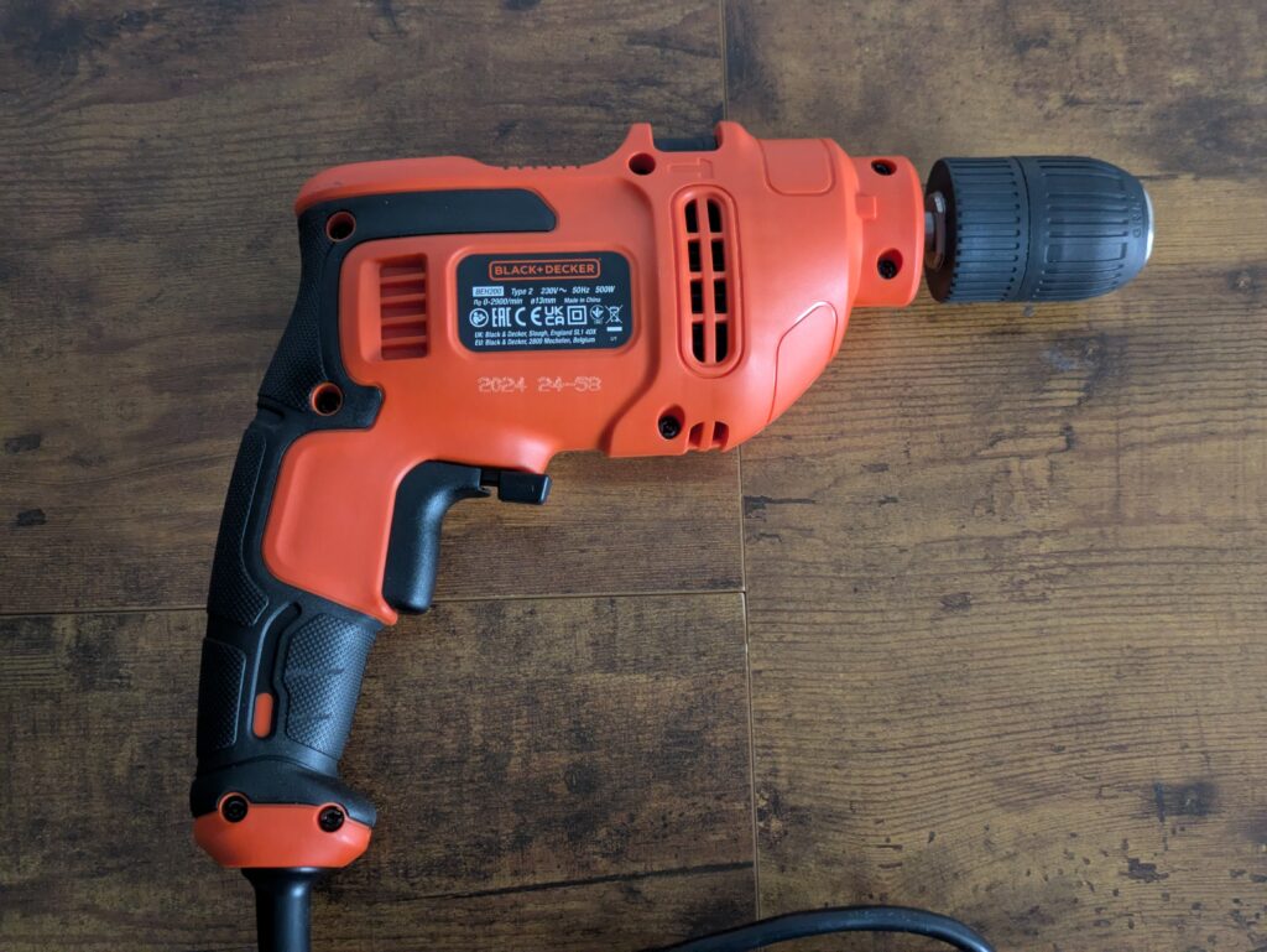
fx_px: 1868
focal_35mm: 51
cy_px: 476
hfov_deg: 37.5
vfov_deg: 28.6
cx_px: 634
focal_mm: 5.43
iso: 406
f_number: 1.89
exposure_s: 1/25
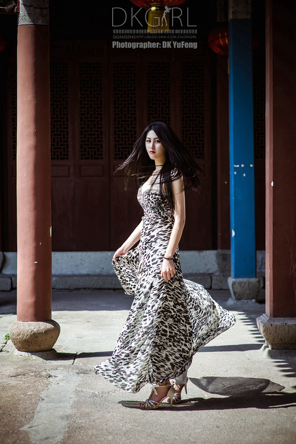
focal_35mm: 85
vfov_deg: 23.9
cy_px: 222
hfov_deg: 16.1
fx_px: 1050
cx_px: 148
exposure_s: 1/640
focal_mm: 85
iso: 200
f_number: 2.8
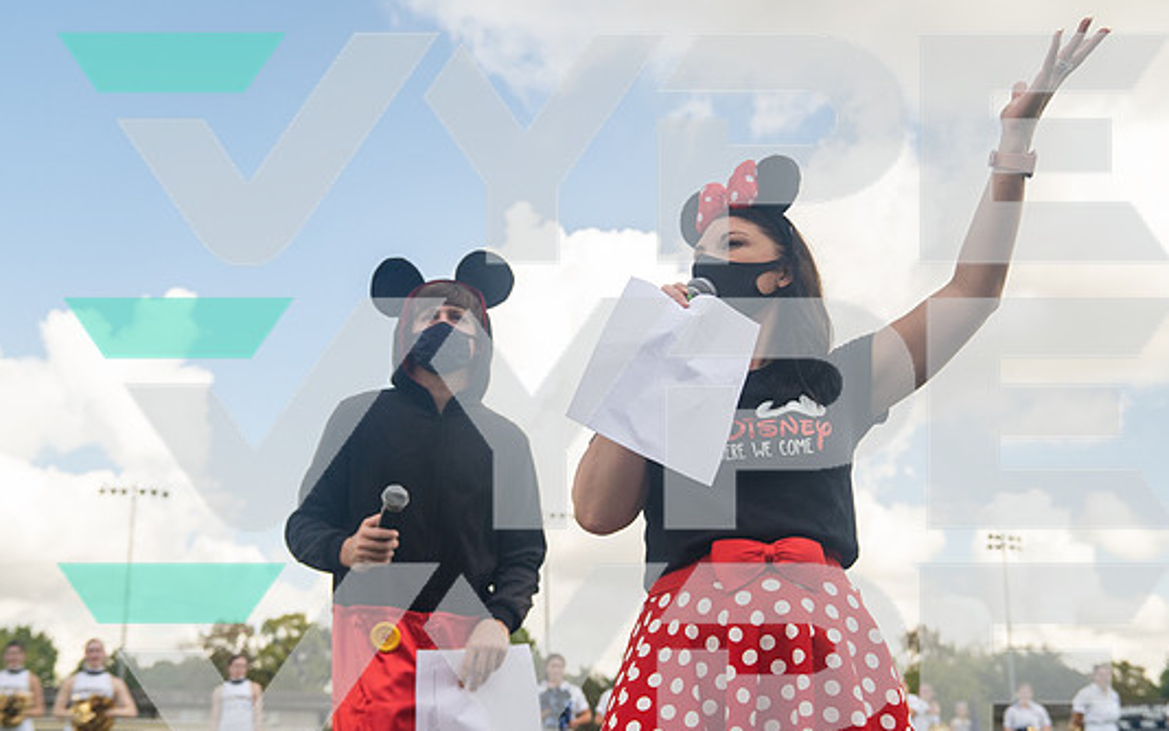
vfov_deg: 34.2
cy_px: 479
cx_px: 578
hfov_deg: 52.7
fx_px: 1179
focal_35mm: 37
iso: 800
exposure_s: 1/800
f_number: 3.5
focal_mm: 27
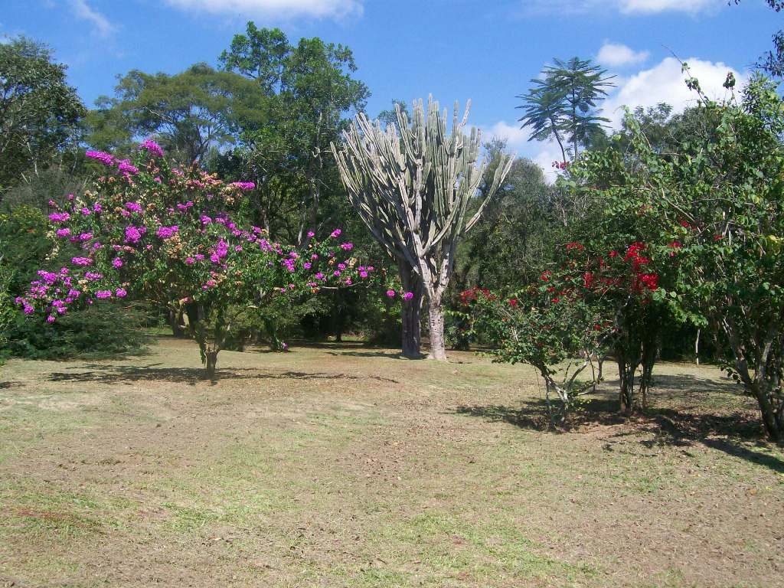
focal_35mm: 36
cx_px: 392
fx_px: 815
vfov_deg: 39.7
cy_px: 294
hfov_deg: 51.4
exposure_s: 1/428
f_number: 4.8
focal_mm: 6
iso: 80
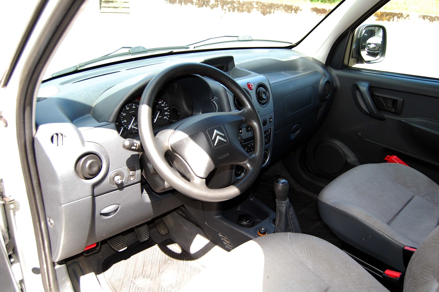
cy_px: 146
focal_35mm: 30
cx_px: 220
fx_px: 365
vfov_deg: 43.5
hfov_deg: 62.0
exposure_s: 1/200
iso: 400
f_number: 3.8
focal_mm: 20
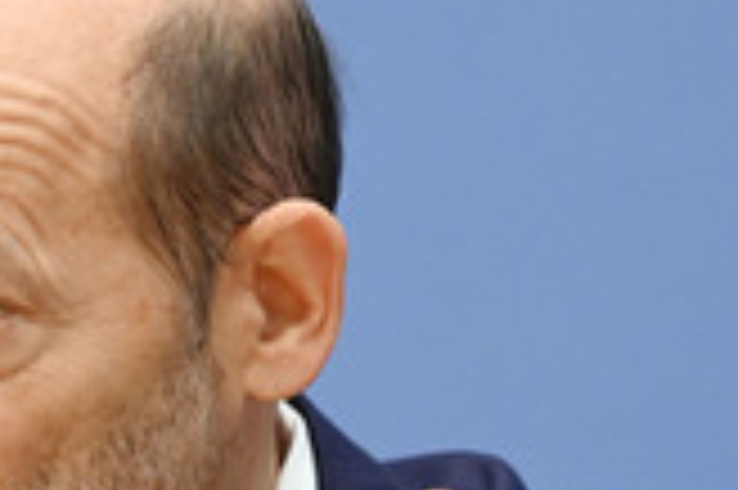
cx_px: 43
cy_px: 432
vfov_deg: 4.2
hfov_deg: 6.3
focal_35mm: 329
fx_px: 6738
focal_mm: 120
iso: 5000
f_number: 4
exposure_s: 1/1000
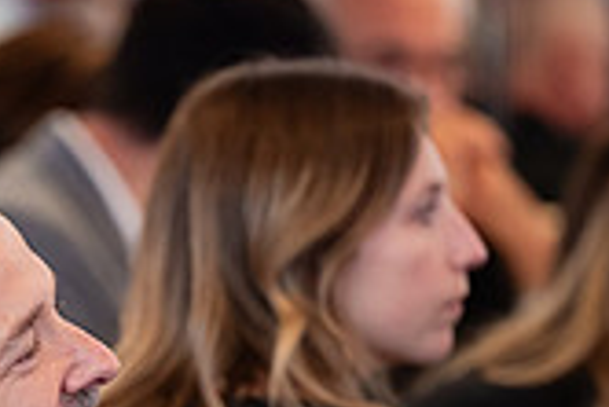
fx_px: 11953
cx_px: 37
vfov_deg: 2.0
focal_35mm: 706
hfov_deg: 2.9
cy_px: 539
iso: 1250
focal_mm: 200
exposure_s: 1/125
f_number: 3.2
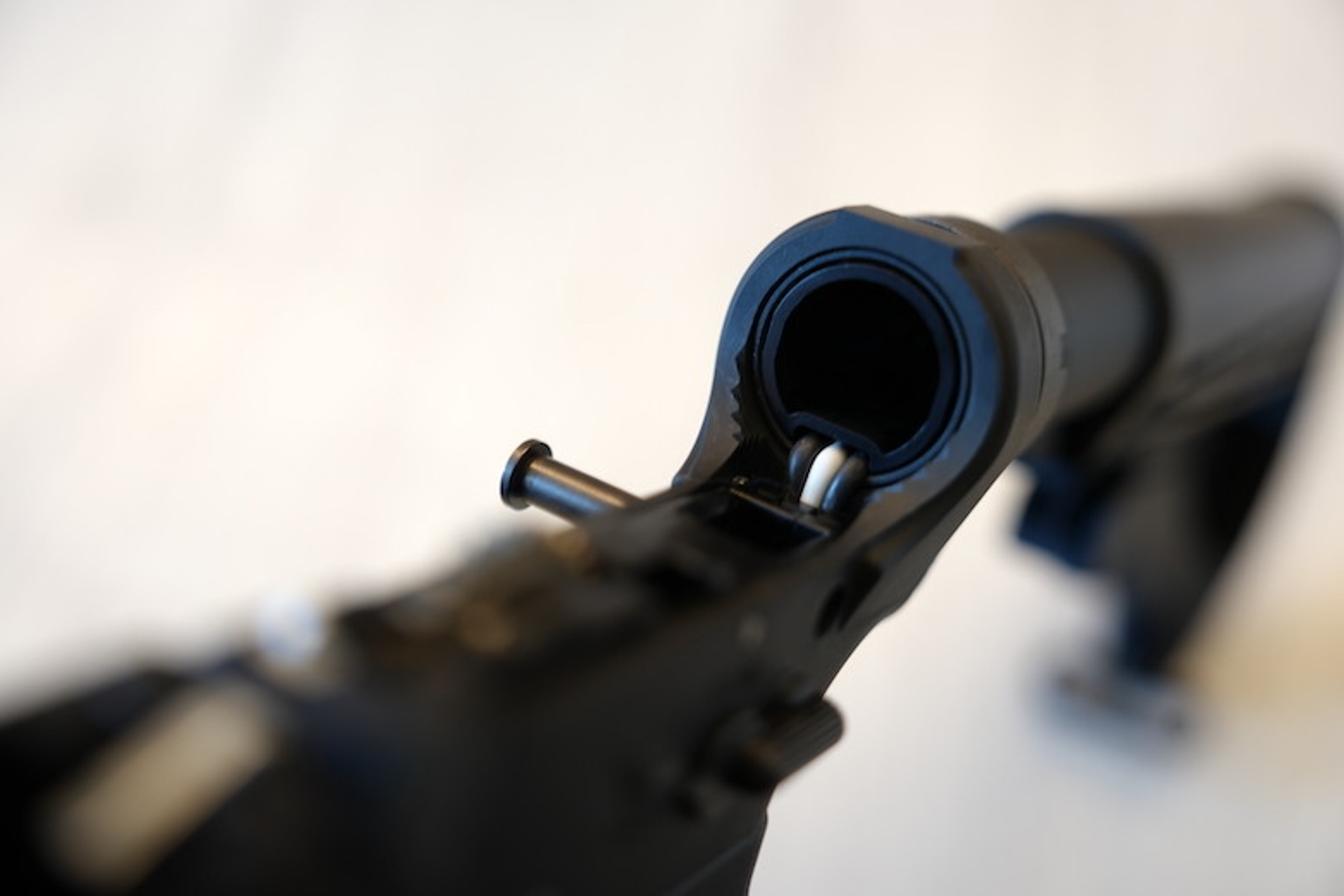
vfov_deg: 29.9
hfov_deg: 43.6
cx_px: 672
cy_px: 448
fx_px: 1680
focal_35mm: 45
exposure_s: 1/5
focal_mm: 45
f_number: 2.8
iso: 200
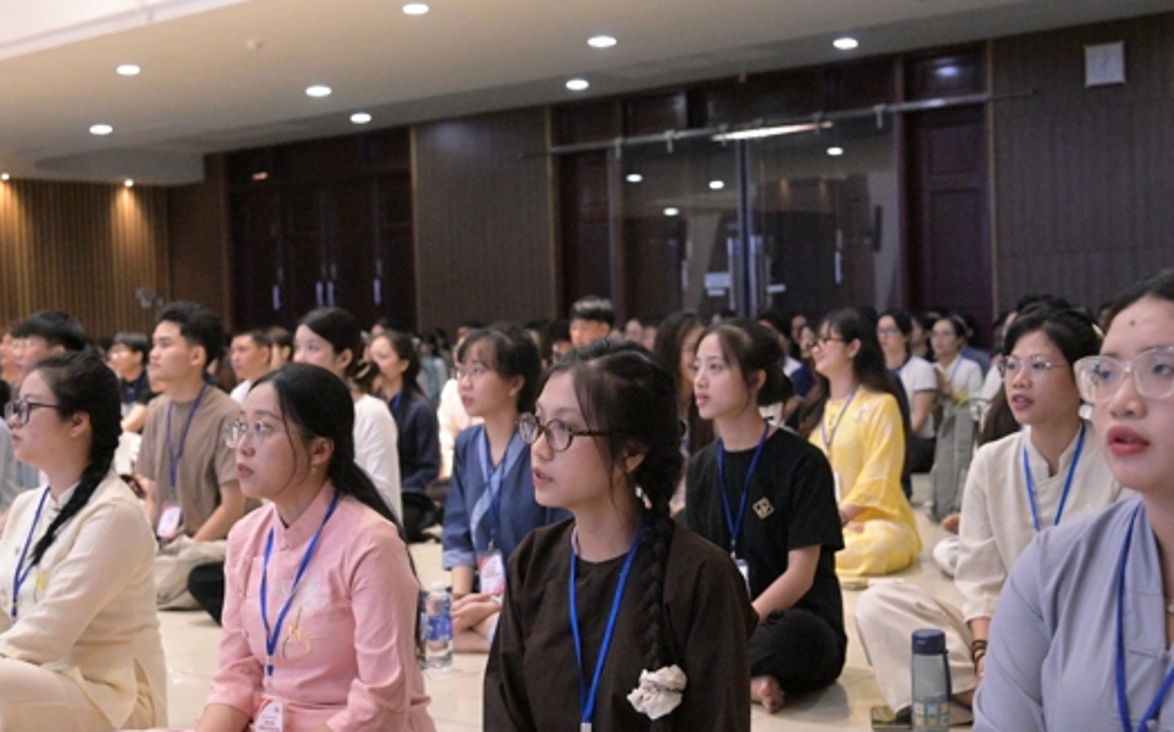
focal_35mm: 48
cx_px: 569
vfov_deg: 26.8
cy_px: 390
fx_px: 1535
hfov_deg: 41.8
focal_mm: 38
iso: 20000
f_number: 4
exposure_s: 1/640
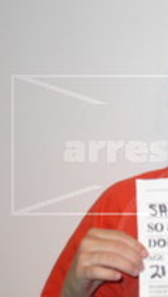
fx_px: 956
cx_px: 224
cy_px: 146
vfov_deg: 17.7
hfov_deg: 9.8
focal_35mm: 121
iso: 100
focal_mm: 14.2
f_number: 3.3
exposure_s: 1/60.3
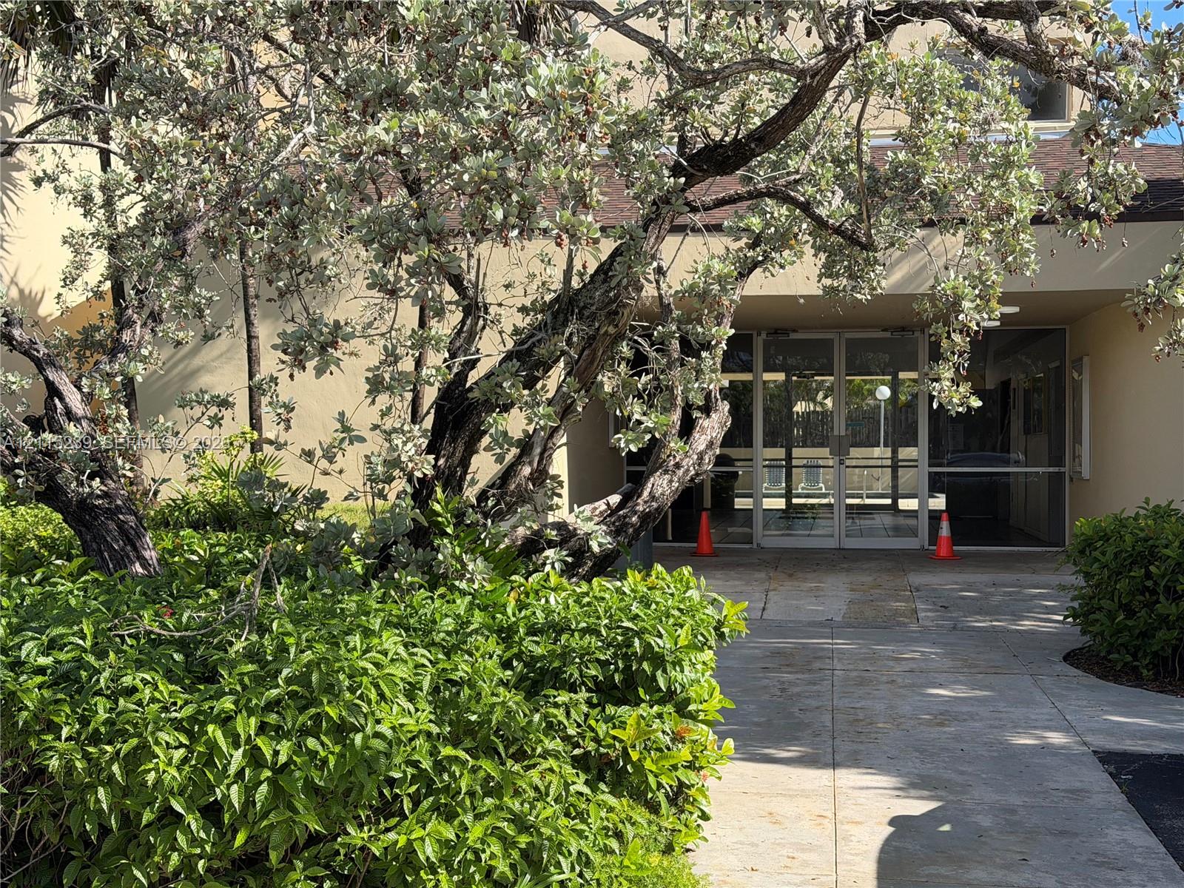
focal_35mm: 48
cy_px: 444
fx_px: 1642
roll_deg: +0.4
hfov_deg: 39.7
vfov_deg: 30.3
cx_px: 592
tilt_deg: -0.1
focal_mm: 6.76
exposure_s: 1/2342
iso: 64
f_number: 1.78
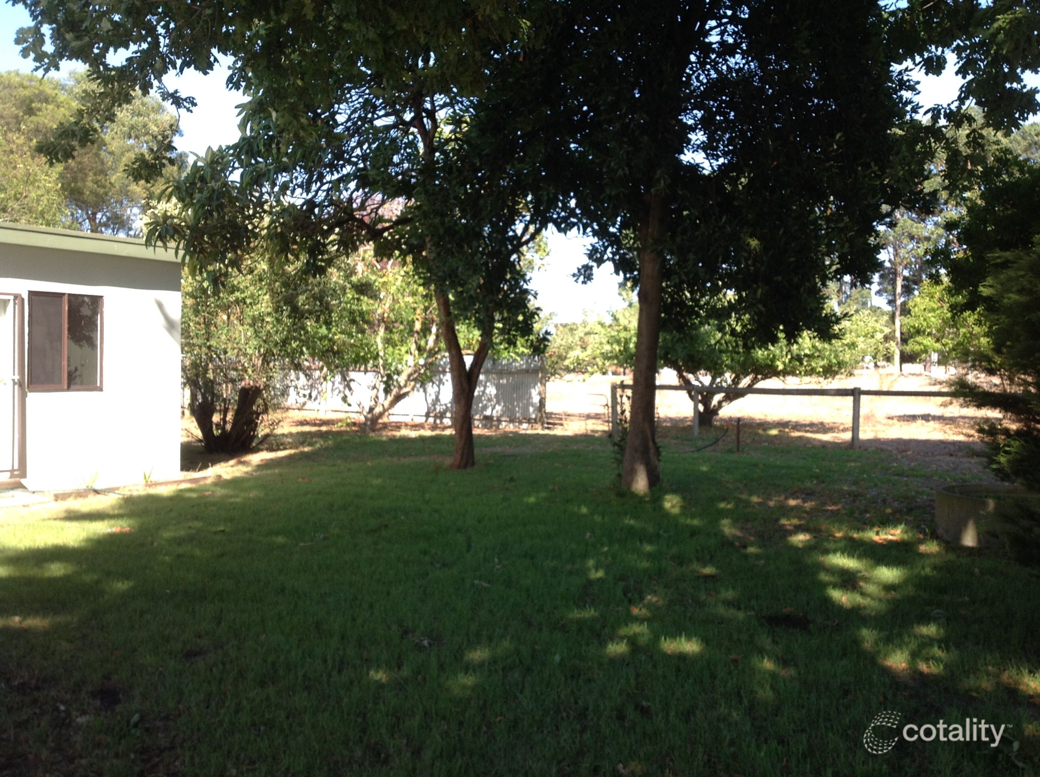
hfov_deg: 52.7
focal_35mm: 35
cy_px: 388
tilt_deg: +1.3
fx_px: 1050
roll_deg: -1.5
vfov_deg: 40.6
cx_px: 520
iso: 50
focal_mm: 4.28
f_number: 2.4
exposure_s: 1/387
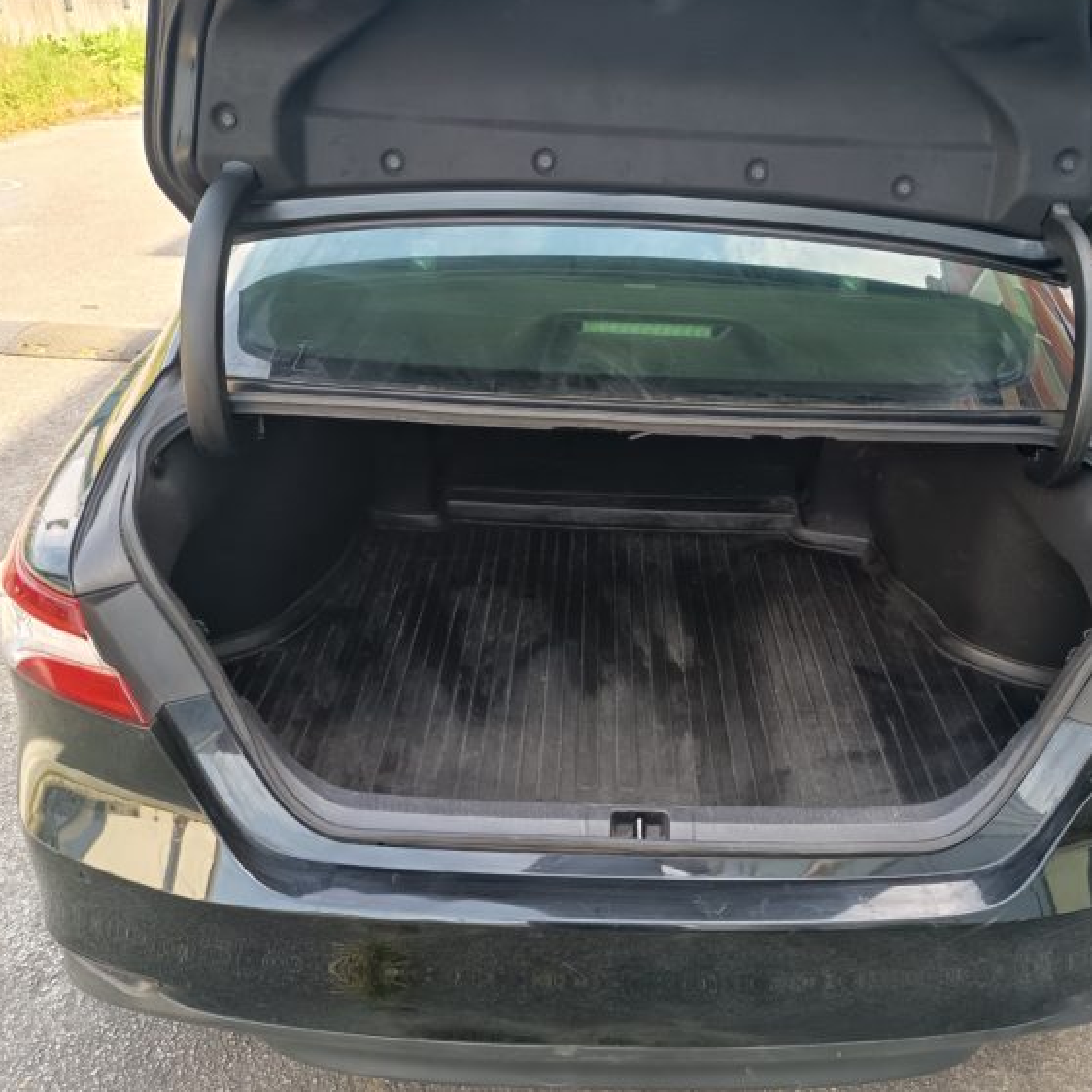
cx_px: 639
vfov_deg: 55.6
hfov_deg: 55.3
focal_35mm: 29
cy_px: 550
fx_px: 1035
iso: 186
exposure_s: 1/100
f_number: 1.7
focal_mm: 5.27
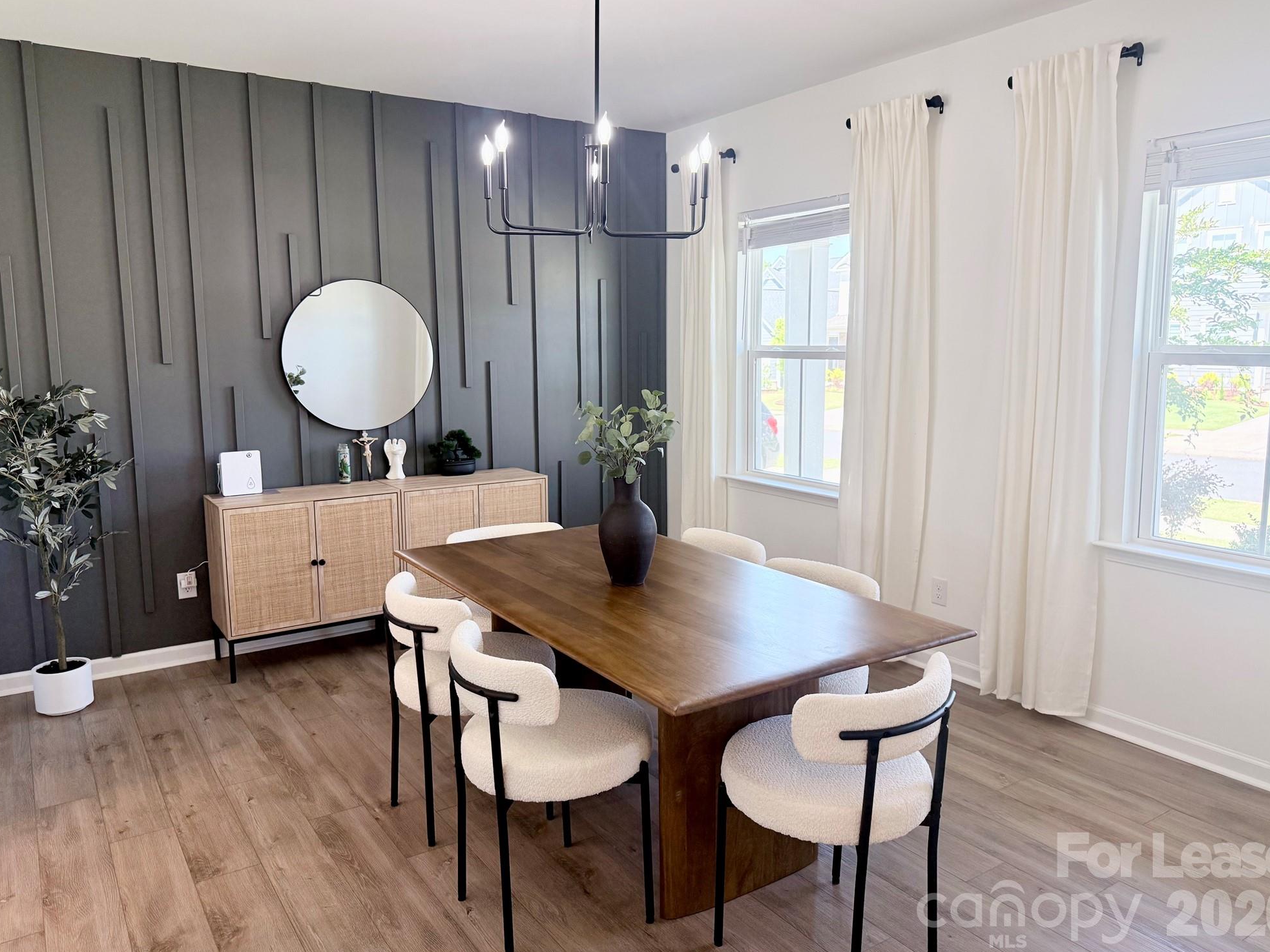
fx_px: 917
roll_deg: +0.4
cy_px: 463
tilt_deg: -7.4
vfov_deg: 54.9
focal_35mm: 25
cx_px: 644
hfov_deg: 69.4
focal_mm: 6.76
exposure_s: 1/200
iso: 200
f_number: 1.78
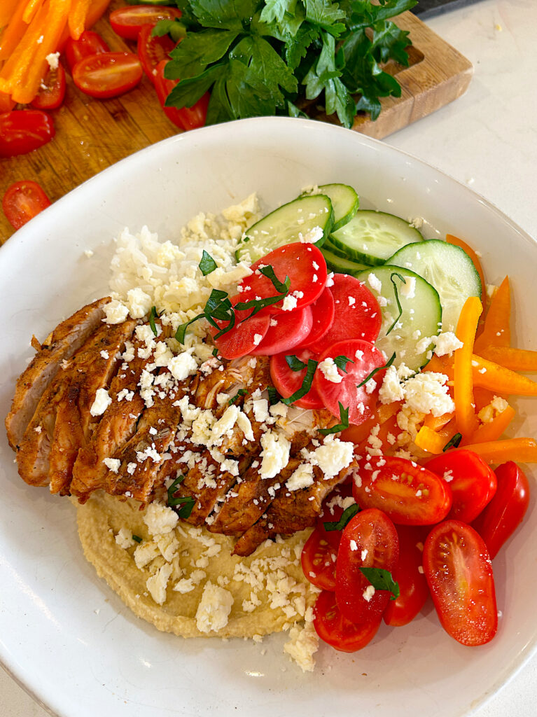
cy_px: 358
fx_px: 538
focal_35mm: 26
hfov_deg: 53.0
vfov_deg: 67.3
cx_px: 268
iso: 80
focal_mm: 5.7
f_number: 1.5
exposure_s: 1/60
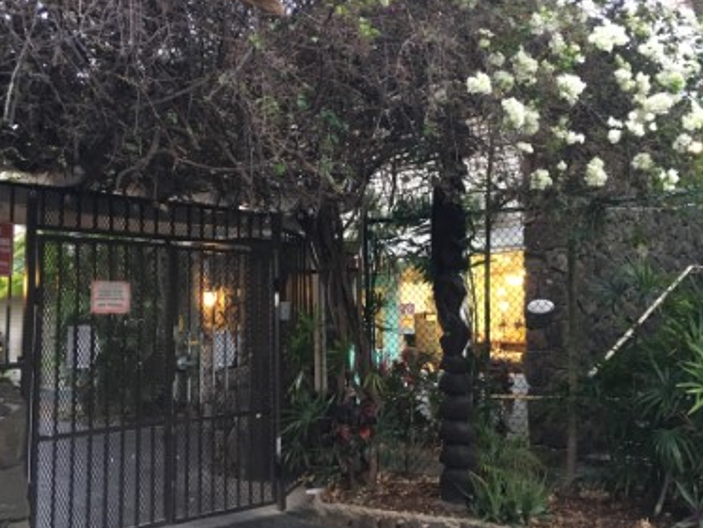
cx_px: 332
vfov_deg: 40.7
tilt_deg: +6.6
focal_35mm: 35
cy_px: 241
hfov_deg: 52.6
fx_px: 711
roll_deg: +0.5
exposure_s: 1/15
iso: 200
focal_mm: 4.15
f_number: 2.2
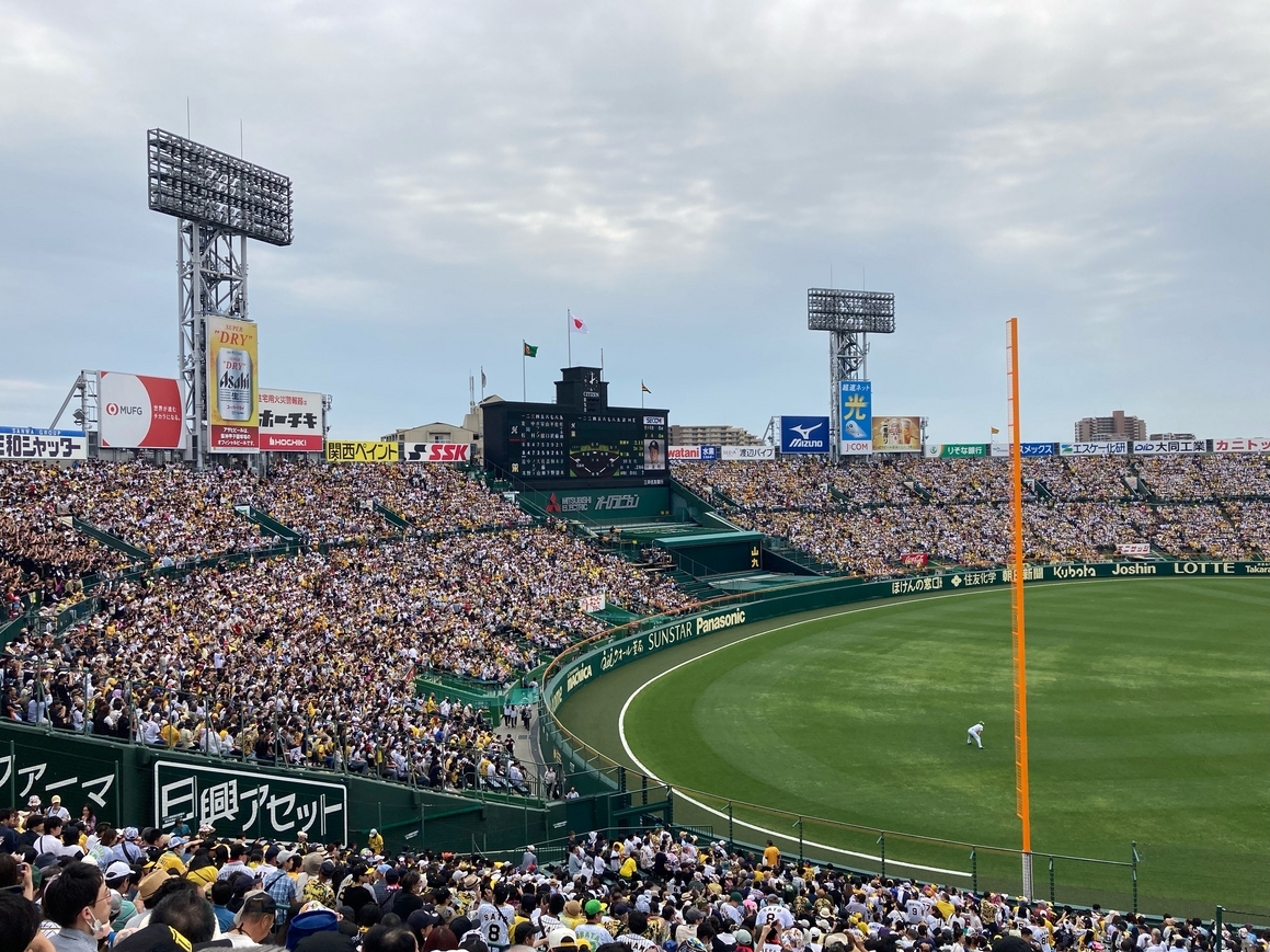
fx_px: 1064
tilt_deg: +0.9
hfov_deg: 61.7
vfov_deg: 48.2
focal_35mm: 29
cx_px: 614
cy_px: 480
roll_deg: +0.8
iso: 25
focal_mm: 3.99
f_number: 1.8
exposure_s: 1/2857
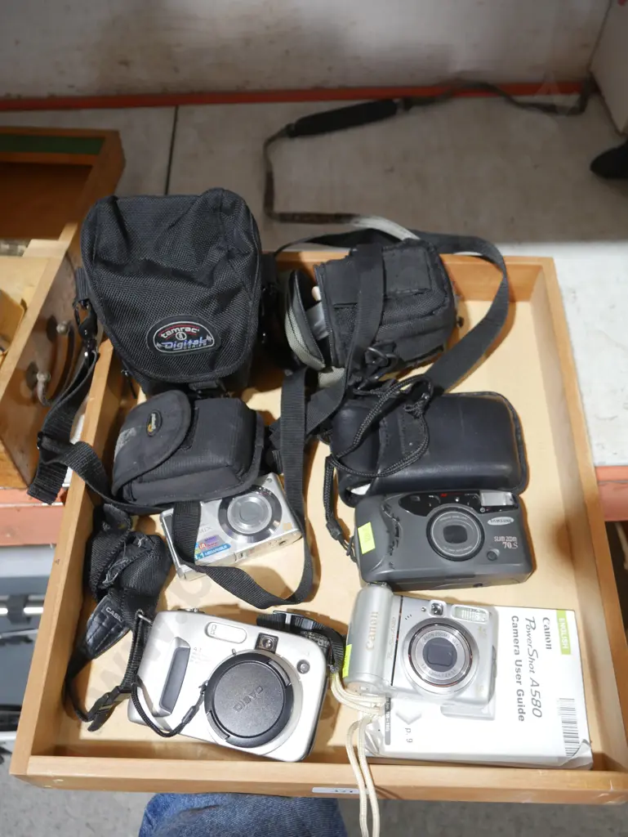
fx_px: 773
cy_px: 418
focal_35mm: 32
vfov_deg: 56.8
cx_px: 314
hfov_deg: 44.2
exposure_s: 1/60
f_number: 3.6
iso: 800
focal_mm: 16
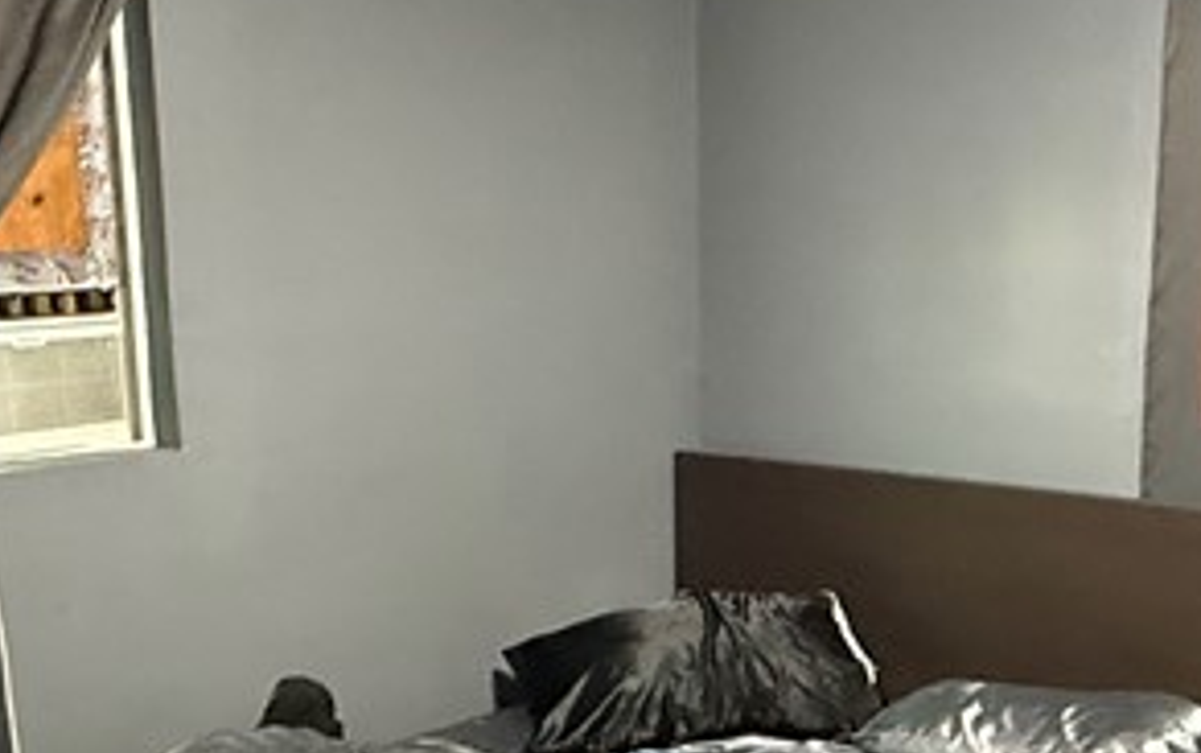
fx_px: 1703
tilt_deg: -12.0
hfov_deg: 38.7
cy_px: 597
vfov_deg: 24.5
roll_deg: -1.1
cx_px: 703
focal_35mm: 52
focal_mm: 2.22
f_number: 2.2
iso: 1250
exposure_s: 1/60
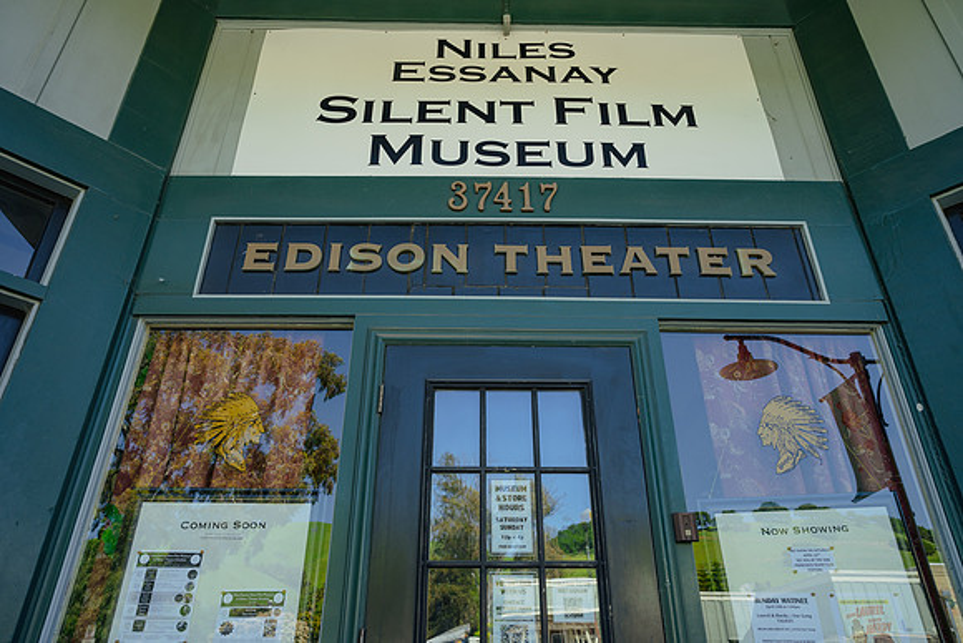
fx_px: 642
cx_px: 482
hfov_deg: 73.7
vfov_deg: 53.2
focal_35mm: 24
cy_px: 322
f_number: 4.5
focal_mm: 24
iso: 100
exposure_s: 1/200
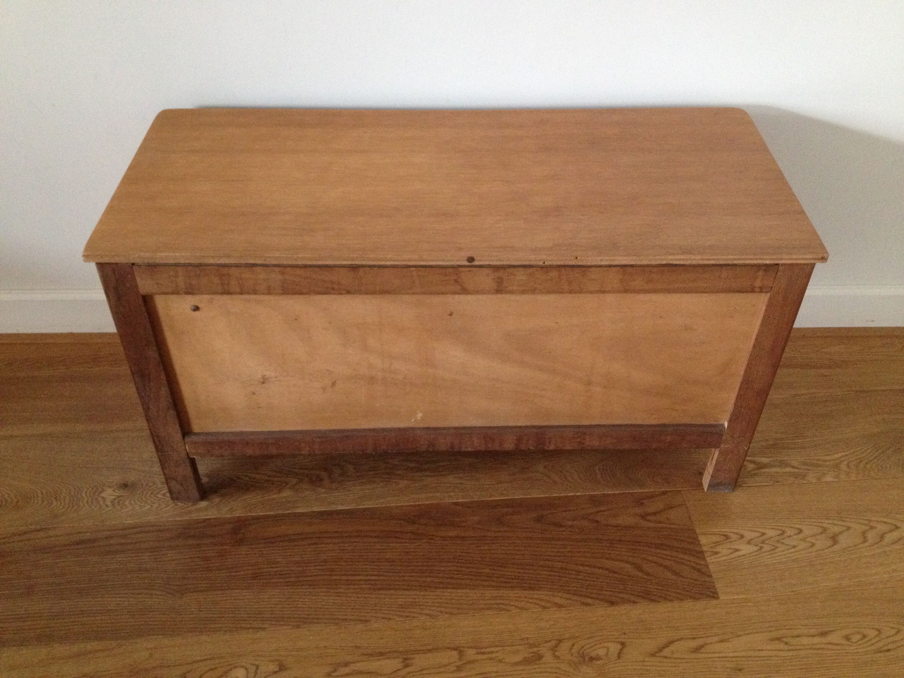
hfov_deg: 52.6
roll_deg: -1.2
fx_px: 914
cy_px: 339
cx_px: 452
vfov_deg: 40.7
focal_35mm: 35
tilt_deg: -41.5
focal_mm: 4.28
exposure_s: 1/15
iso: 400
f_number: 2.4
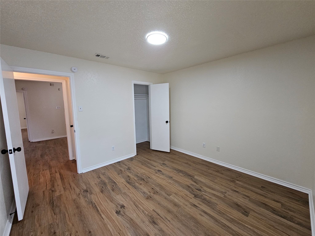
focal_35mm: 13
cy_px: 118
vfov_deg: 89.9
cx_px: 158
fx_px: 118
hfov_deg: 106.2
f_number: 2.2
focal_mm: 2.2
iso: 250
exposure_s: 1/60
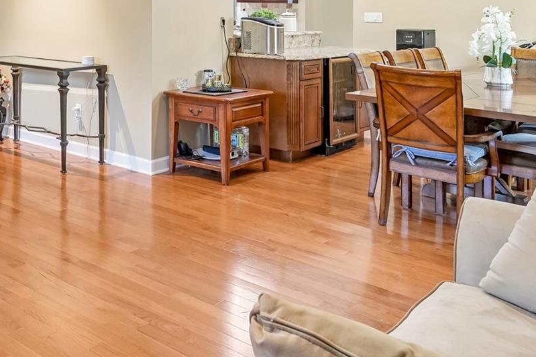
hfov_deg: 44.5
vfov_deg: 30.6
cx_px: 89
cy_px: 10
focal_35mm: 41
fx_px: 611
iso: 400
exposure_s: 1/8
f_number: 8
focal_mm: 16
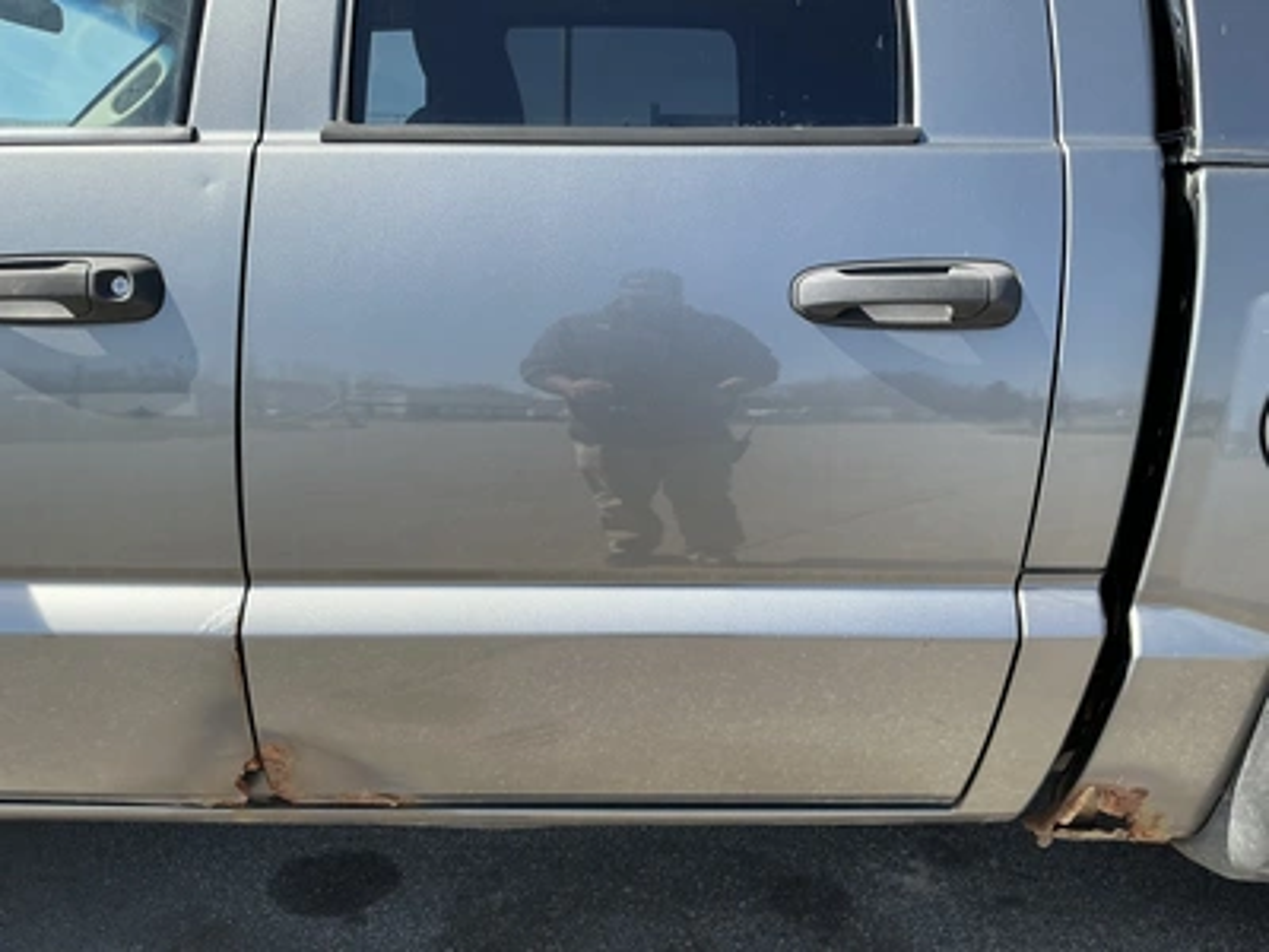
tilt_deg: -12.1
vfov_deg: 49.7
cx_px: 634
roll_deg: -1.7
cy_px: 476
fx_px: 1026
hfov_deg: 63.4
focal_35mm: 28
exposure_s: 1/593
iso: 25
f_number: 1.8
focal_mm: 3
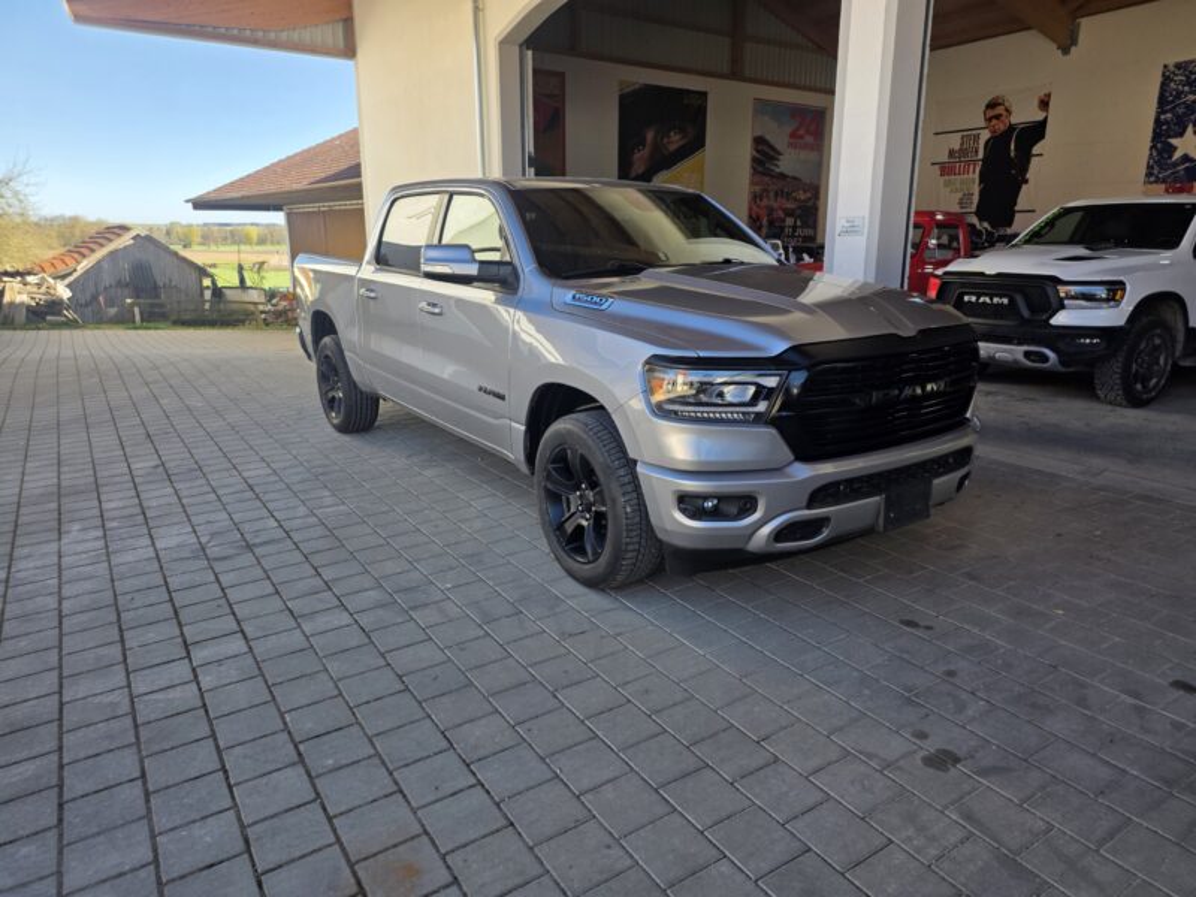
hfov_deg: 73.9
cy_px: 448
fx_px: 795
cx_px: 598
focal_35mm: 23
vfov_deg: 58.9
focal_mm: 6.25
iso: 80
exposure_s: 1/1672
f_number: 1.7
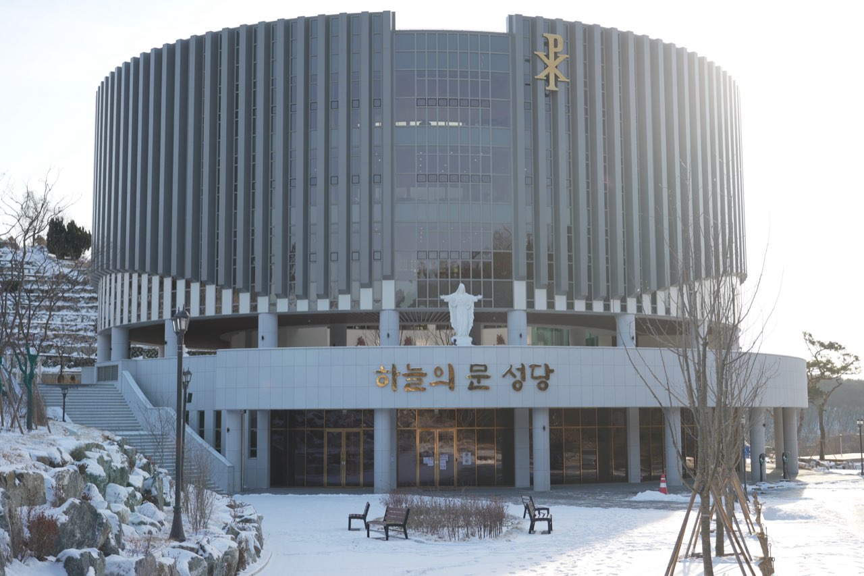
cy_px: 288
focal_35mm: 46
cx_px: 432
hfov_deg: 42.7
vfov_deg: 29.2
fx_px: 1104
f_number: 4
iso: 100
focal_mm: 46
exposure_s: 1/320
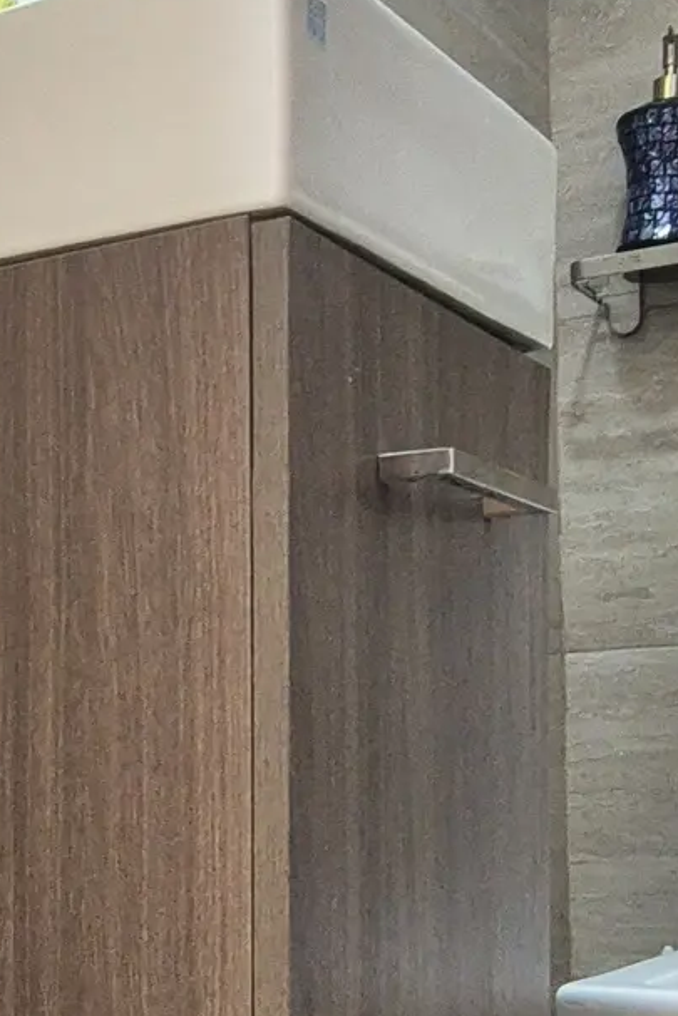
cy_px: 778
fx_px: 1609
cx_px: 55
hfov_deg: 23.1
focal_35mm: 57
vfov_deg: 34.2
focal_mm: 2.2
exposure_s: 1/60
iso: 800
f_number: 2.2
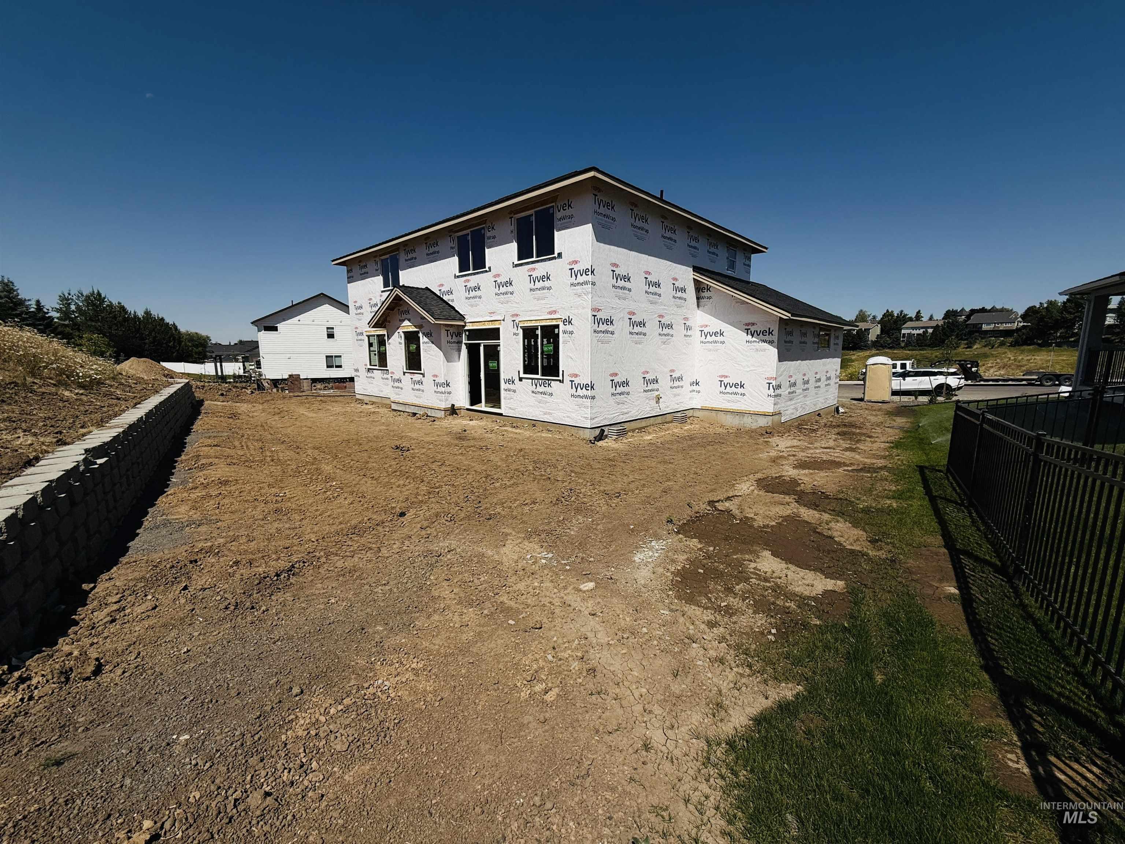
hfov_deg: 102.1
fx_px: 455
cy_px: 422
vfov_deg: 85.7
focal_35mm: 14
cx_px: 562
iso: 40
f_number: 2.2
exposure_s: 1/6803
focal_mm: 2.22
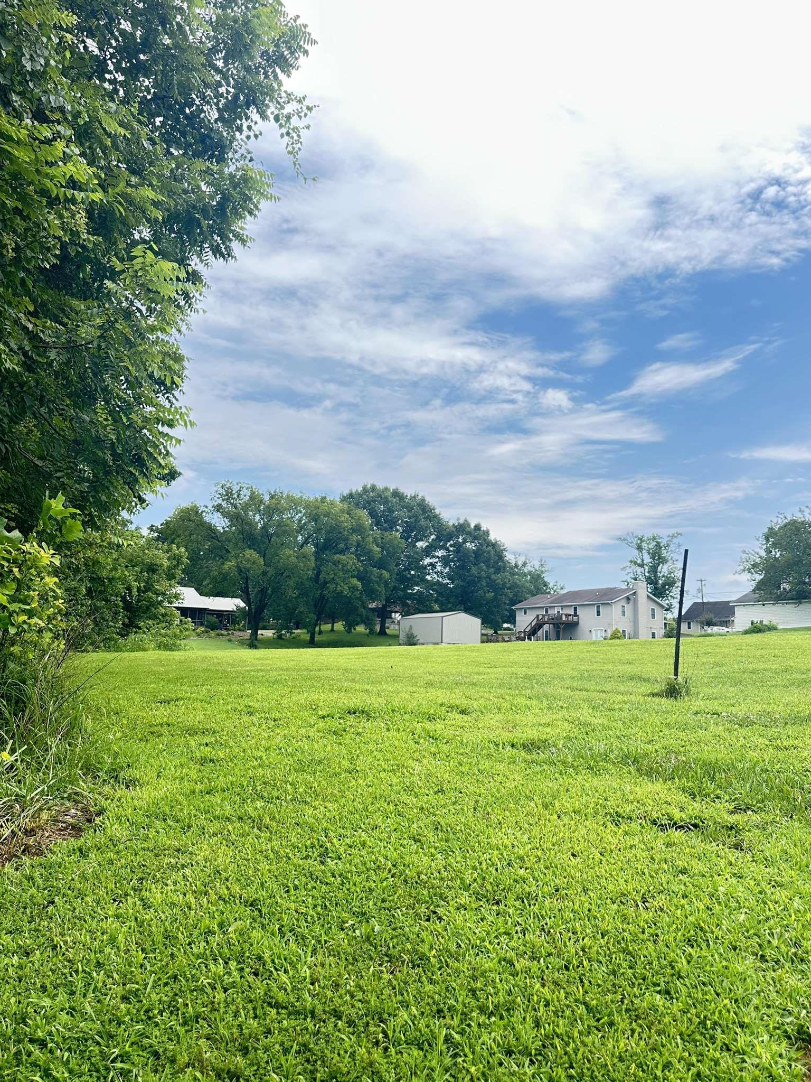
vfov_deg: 65.3
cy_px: 529
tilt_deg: +11.4
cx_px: 415
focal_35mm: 27
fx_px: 843
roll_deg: -1.3
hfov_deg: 51.3
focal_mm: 6.86
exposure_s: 1/971
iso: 80
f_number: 1.78
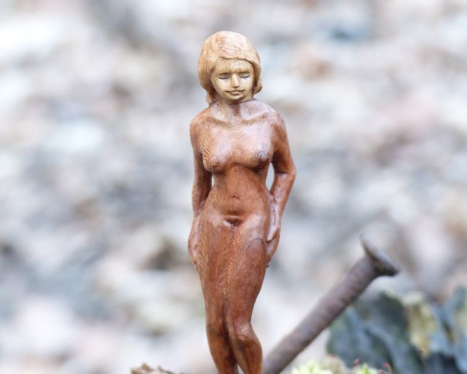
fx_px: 2448
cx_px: 235
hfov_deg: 10.9
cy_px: 146
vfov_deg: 8.7
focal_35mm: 177
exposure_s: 1/80
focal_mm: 24.3
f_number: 2.8
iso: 250
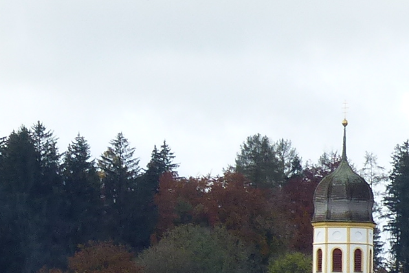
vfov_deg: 2.5
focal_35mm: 539
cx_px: 19
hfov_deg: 3.8
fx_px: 6126
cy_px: 499
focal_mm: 20.9
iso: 100
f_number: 4
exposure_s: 1/400
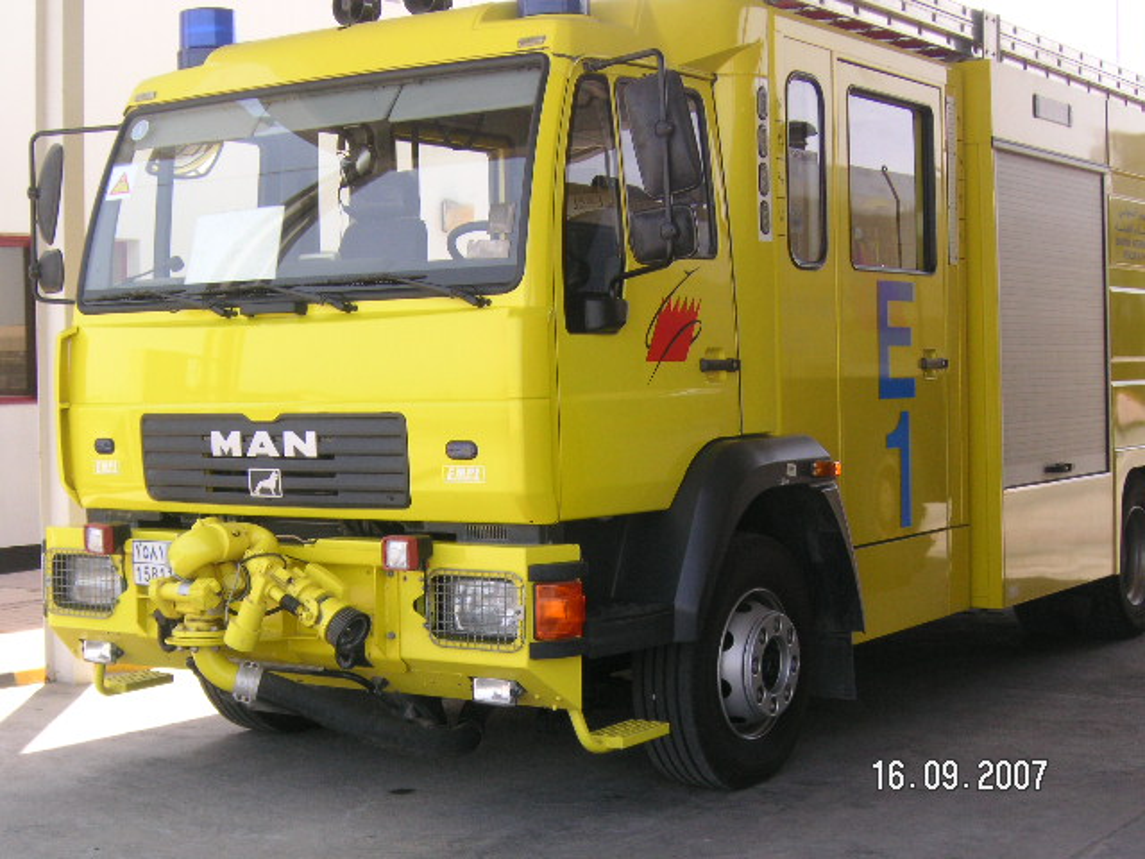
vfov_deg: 25.7
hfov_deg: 33.8
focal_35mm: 57
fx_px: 1885
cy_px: 430
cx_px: 572
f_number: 3.7
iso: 50
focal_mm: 9.4
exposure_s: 1/90
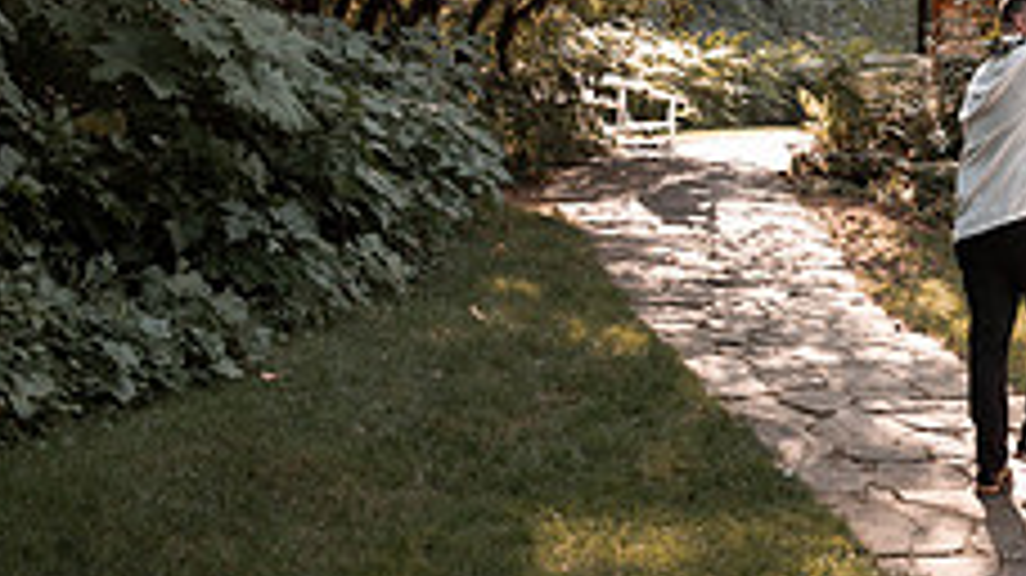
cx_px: 1233
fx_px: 1740
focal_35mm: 64
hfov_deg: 28.5
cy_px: -34
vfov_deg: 18.2
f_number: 2.8
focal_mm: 24
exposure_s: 1/800
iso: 200
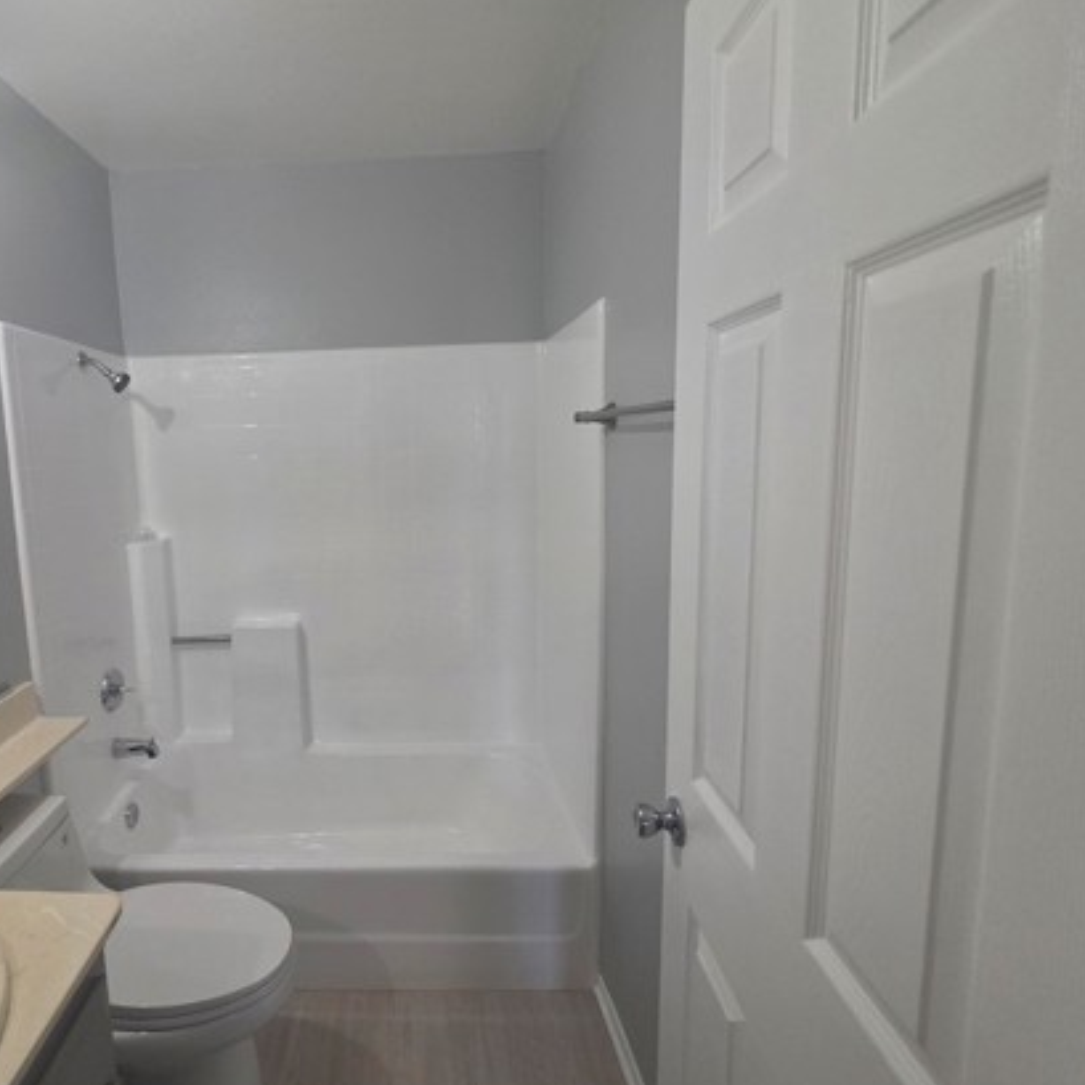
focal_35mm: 18
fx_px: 638
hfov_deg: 78.7
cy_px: 531
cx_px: 385
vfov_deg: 80.7
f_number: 1.9
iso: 250
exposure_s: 1/120
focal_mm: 2.2
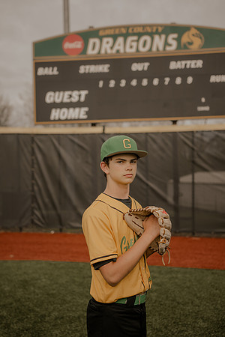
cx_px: 112
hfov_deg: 28.1
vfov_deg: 41.1
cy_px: 168
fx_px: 450
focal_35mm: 48
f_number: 1.8
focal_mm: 32
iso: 100
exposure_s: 1/1250
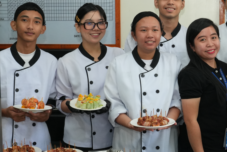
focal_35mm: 77
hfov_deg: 25.5
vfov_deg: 17.7
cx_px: 206
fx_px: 486
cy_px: 54
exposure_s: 1/160
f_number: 5.6
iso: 2000
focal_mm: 28
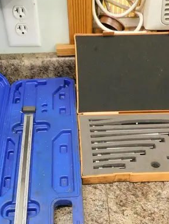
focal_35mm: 45
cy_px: 211
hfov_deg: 32.2
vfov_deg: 38.5
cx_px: 88
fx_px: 292
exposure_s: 1/30
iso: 320
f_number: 3
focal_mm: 4
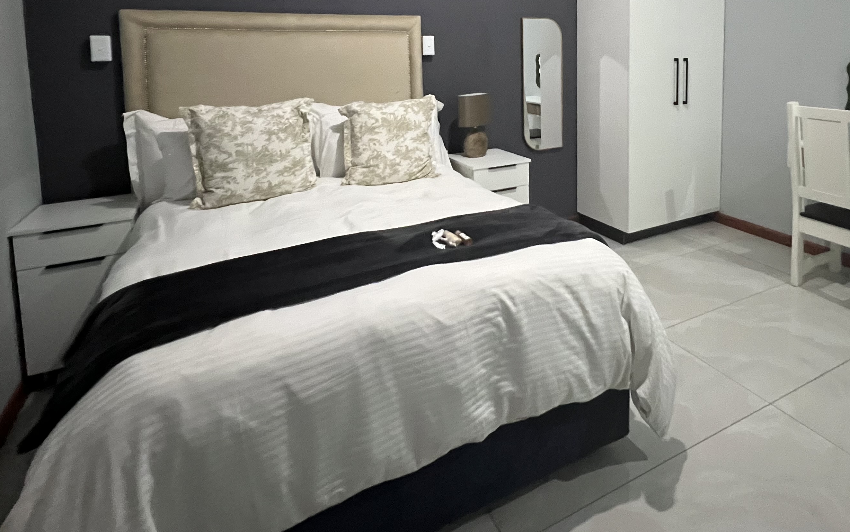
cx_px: 496
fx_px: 486
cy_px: 87
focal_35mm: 21
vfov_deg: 52.5
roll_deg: +0.3
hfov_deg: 81.6
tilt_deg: -4.3
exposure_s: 1/50
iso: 800
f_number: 1.8
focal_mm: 1.57
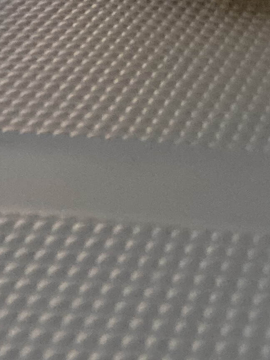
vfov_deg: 14.4
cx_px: 356
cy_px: -287
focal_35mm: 121
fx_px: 1258
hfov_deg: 11.9
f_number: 1.8
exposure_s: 1/40
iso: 500
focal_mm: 4.25
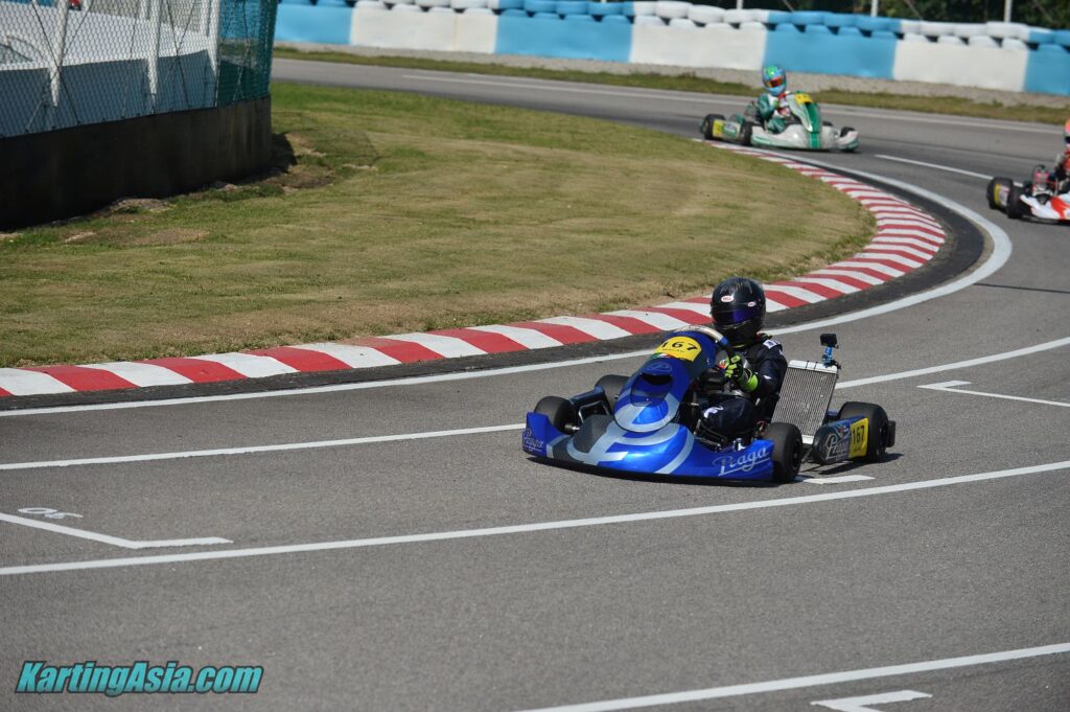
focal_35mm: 155
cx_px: 535
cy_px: 356
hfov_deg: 13.3
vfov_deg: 8.8
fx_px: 4603
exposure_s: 1/8000
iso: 280
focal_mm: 155
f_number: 3.5
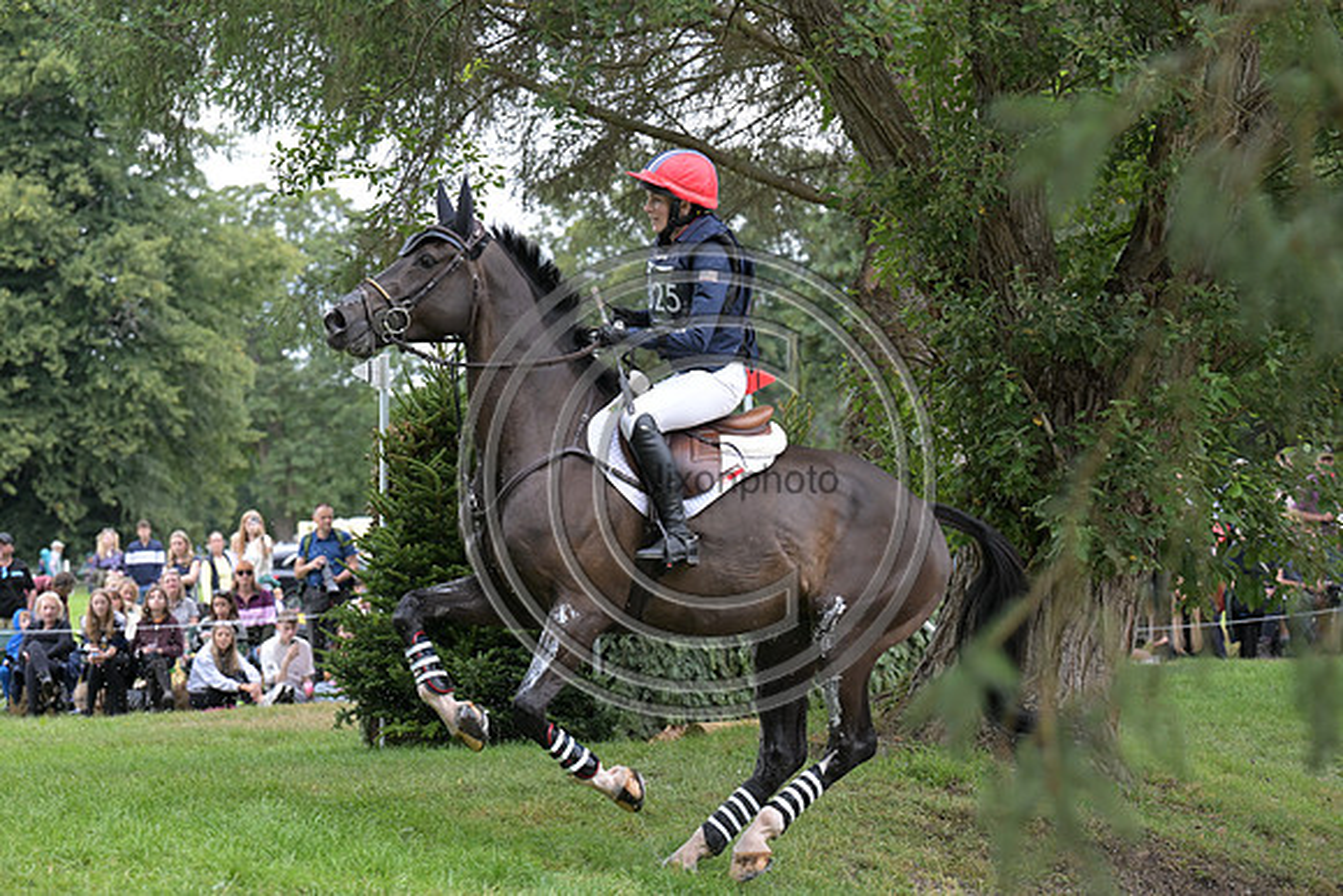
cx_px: 672
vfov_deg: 11.0
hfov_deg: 16.4
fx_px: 4664
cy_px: 448
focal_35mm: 125
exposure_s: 1/1250
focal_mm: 125
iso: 2200
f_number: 5.6
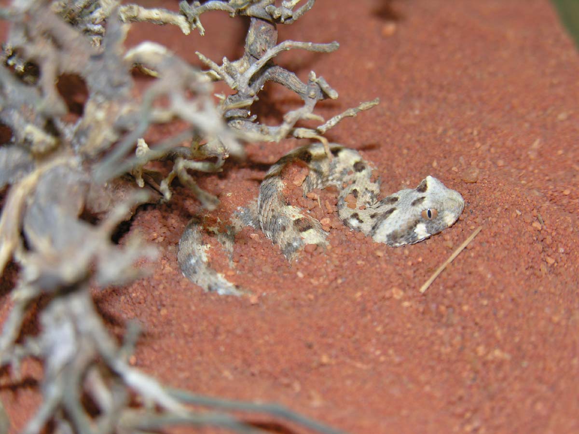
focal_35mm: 157
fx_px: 2626
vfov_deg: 9.5
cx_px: 290
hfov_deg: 12.6
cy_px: 217
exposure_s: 1/60.1
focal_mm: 40
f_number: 3.9
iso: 50
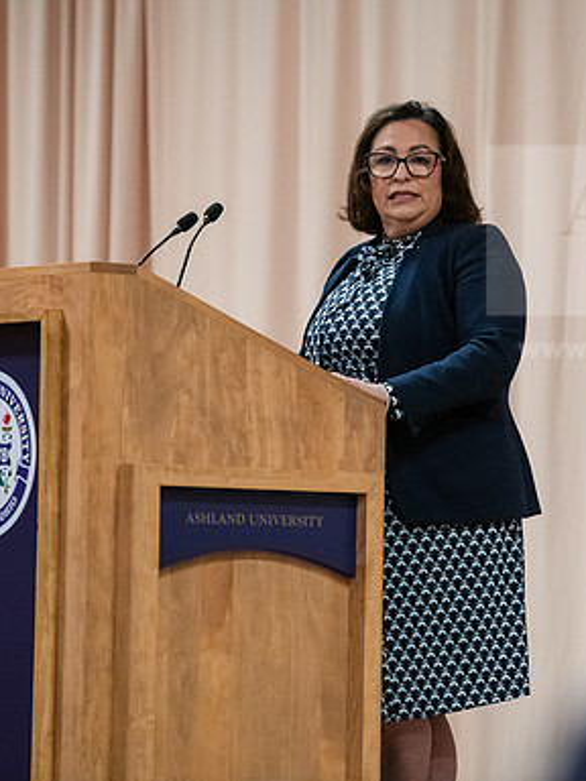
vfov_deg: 7.8
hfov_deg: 5.8
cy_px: 392
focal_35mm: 254
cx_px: 425
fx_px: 5733
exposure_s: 1/200
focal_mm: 175
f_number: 3.2
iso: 3200
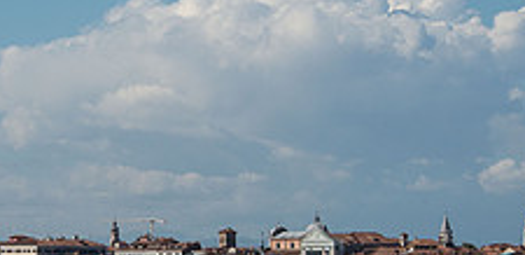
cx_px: 103
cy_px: 261
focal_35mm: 318
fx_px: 4287
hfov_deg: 7.0
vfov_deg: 3.4
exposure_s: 1/1600
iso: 500
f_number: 9
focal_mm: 92
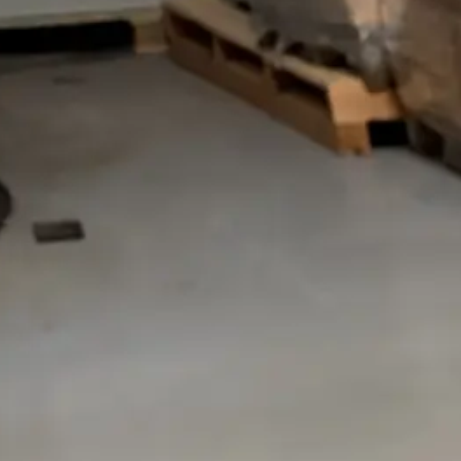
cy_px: 714
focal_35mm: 167
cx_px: 1636
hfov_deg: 8.0
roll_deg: -0.1
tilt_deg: -23.9
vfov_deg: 10.1
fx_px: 2516
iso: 500
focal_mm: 5.96
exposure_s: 1/50
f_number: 1.6
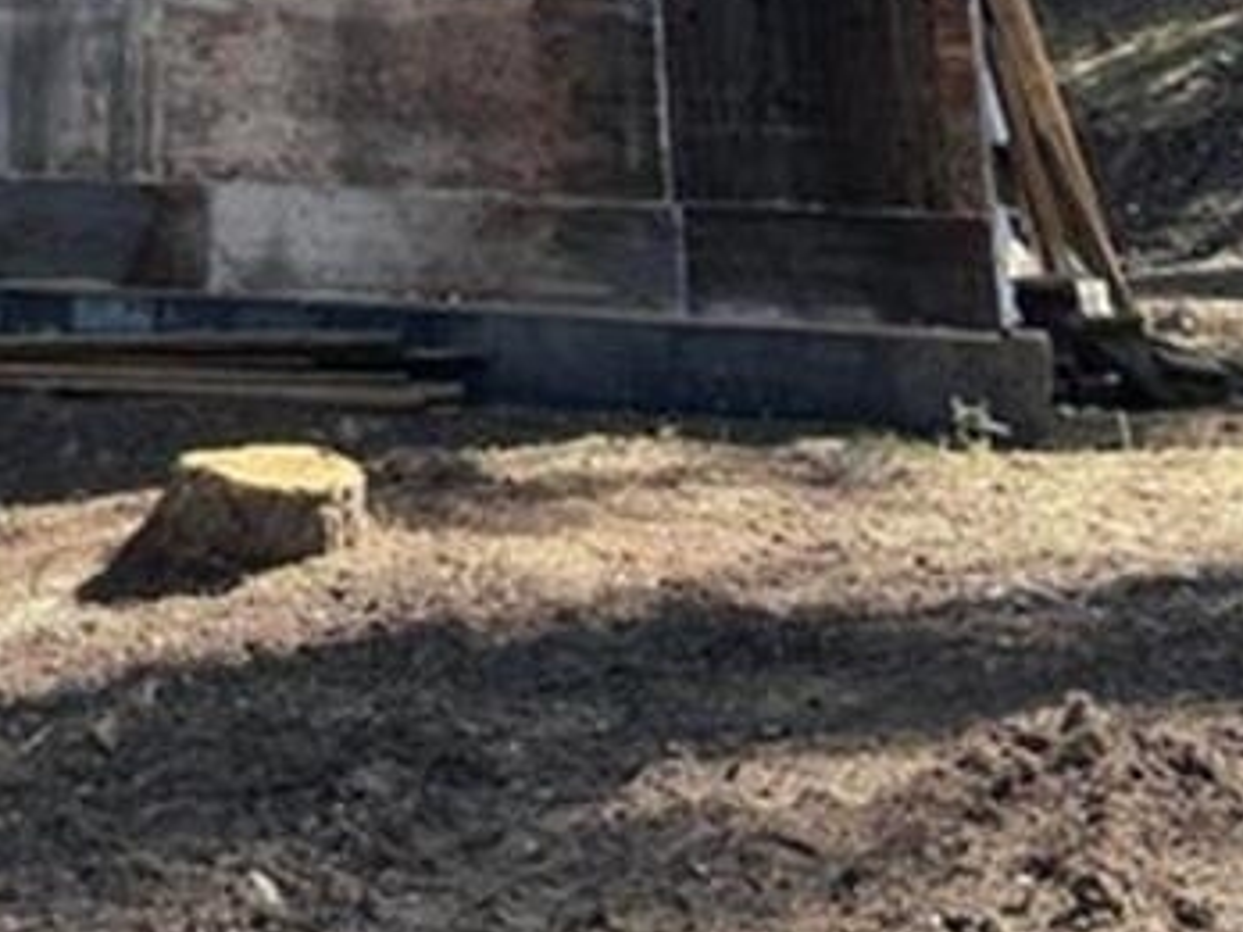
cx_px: -64
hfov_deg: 26.3
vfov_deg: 17.3
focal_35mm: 69
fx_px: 2478
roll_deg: -3.1
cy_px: -753
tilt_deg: +20.8
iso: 80
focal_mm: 6.86
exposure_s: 1/1107
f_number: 1.78
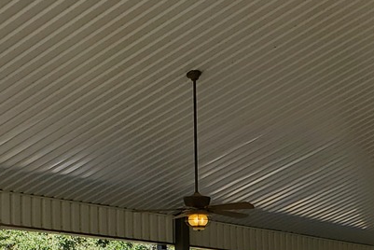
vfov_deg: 13.3
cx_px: 478
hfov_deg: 19.5
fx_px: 1008
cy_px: 375
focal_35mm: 97
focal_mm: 4.3
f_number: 2.4
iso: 50
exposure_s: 1/872
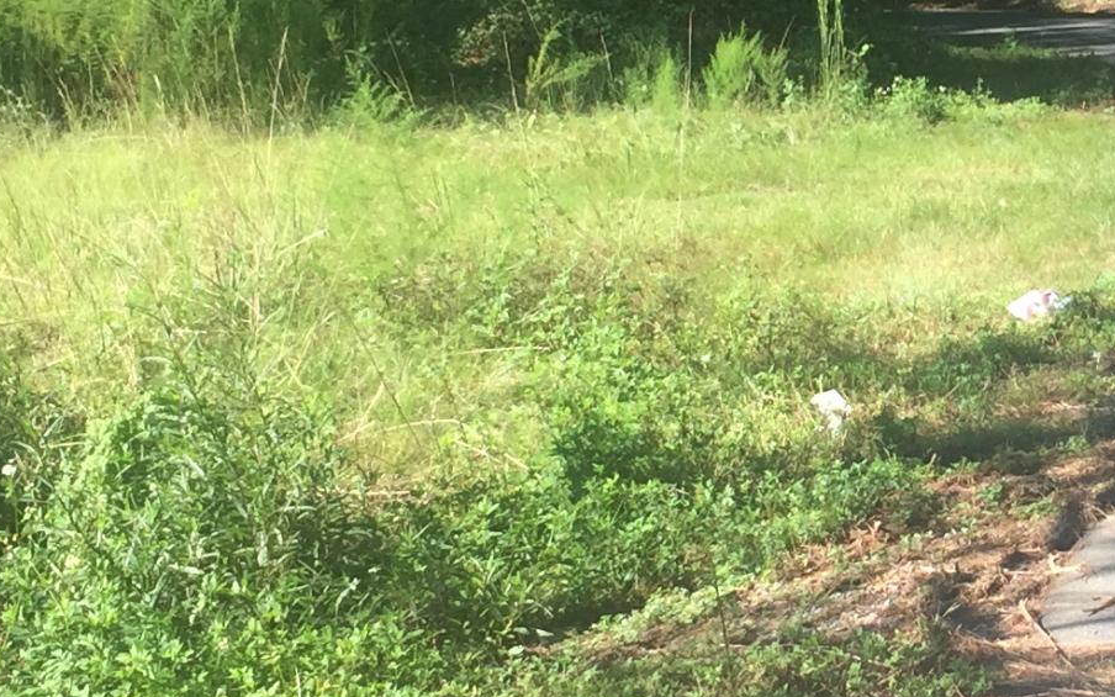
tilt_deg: -5.0
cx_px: 1125
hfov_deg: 19.8
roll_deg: +1.0
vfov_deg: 12.8
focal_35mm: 102
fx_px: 3100
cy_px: 223
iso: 32
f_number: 2.2
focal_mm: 4.15
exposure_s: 1/581
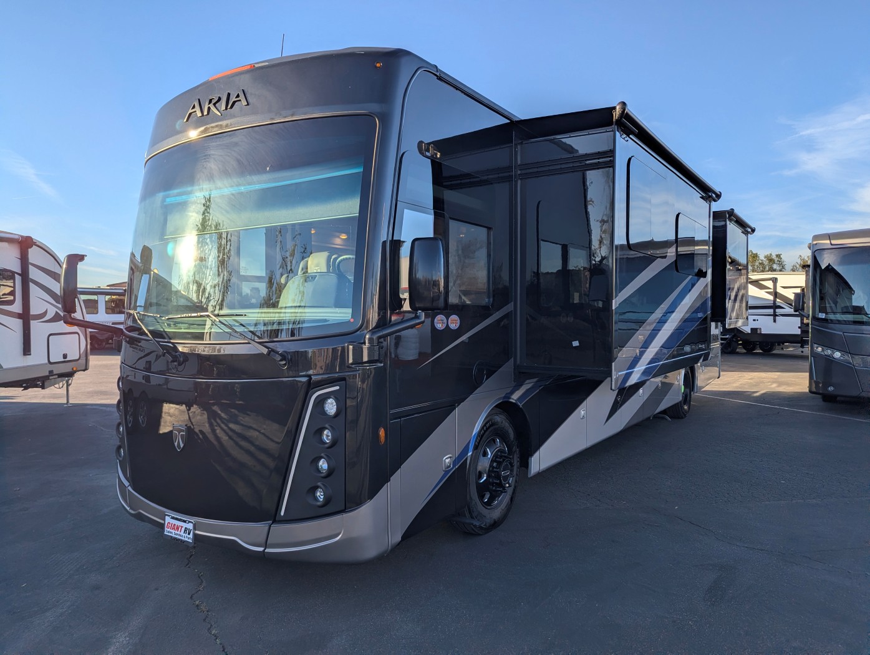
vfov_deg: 56.9
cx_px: 435
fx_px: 604
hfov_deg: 71.5
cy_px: 328
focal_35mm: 24
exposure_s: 1/1742
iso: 44
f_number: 1.85
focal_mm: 6.81
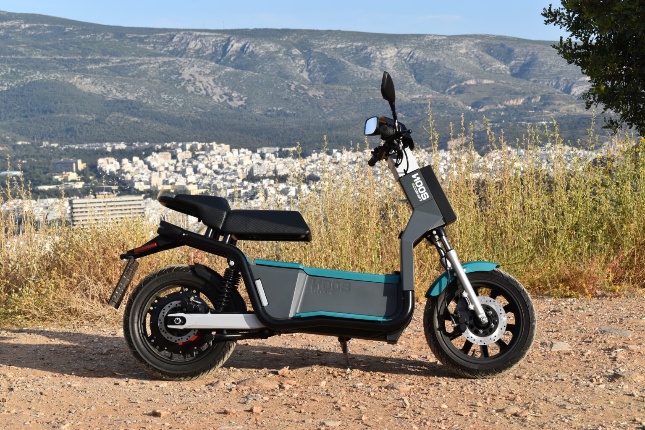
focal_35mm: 82
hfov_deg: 24.6
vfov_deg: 16.6
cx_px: 322
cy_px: 215
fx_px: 1478
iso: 200
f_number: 9
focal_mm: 55
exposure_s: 1/320
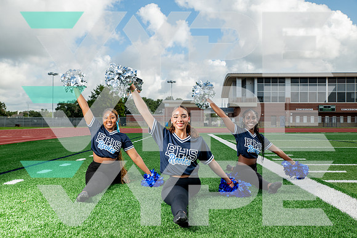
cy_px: 119
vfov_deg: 35.0
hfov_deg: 50.6
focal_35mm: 38
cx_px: 178
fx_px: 378
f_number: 7.1
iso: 100
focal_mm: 38
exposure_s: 1/250
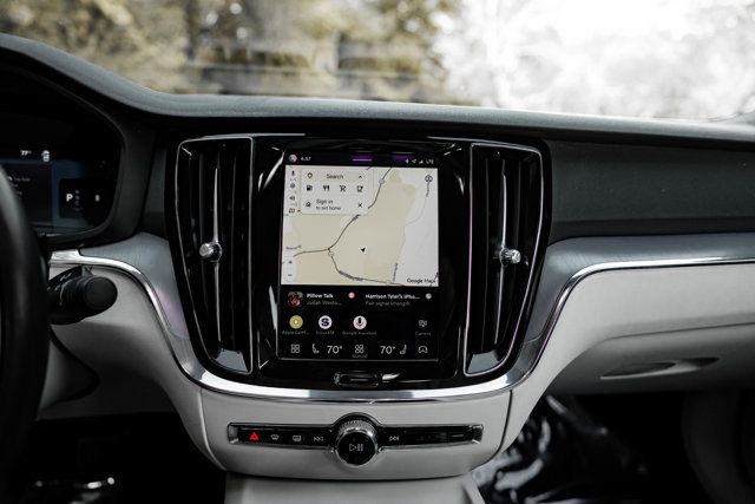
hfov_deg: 73.7
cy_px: 252
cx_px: 378
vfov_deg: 53.2
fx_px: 503
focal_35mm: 24
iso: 1250
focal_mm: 24
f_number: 2.8
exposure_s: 1/200
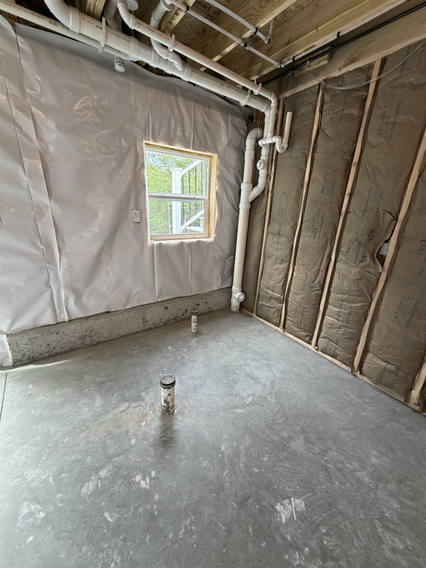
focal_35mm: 14
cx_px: 213
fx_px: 230
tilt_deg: -18.1
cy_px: 284
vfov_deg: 102.1
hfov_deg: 85.7
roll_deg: -2.8
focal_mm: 2.22
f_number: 2.2
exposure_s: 1/121
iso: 320
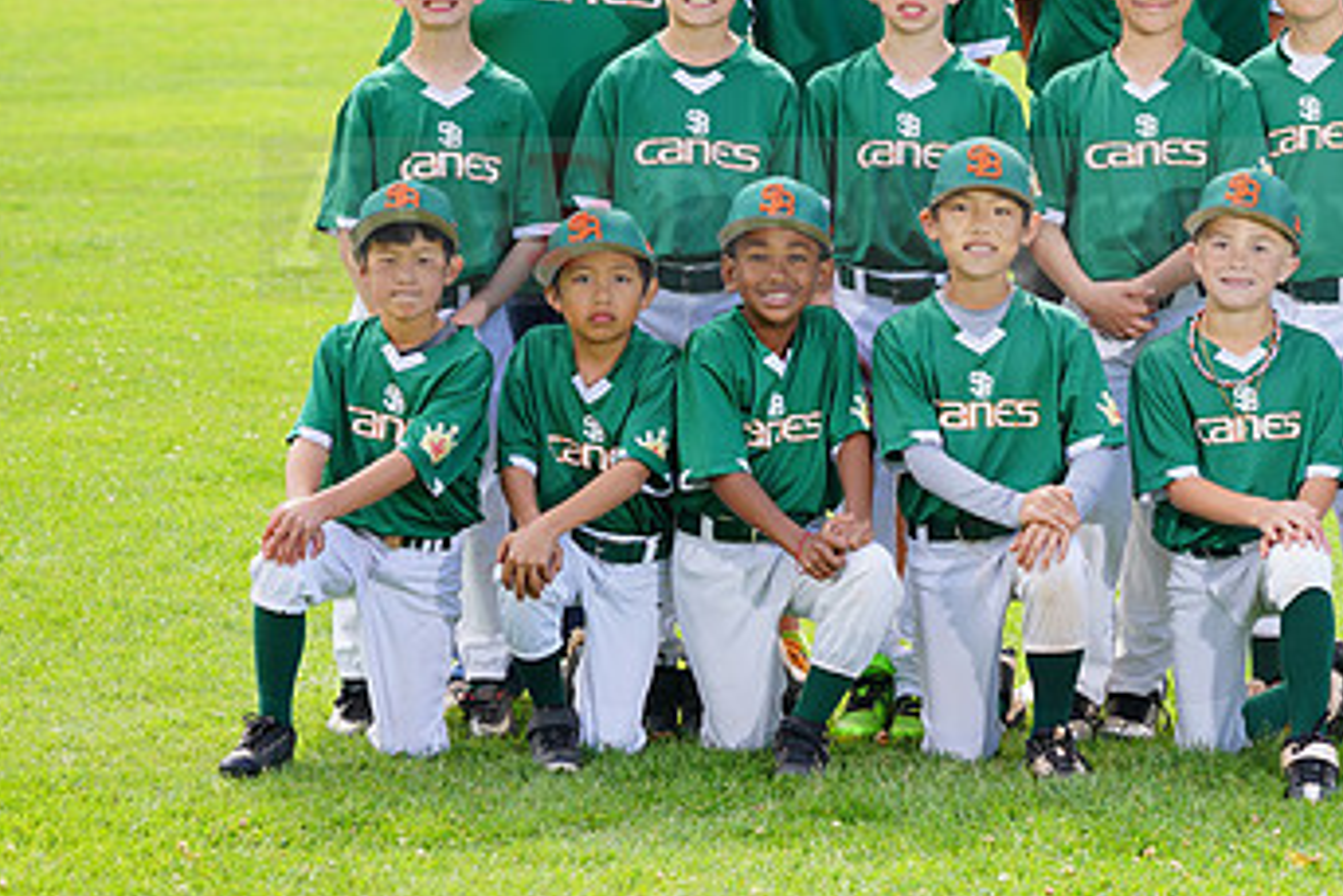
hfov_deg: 12.1
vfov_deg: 8.1
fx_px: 6307
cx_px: 916
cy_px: 190
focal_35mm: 169
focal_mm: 100
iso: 100
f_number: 5.6
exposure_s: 1/250
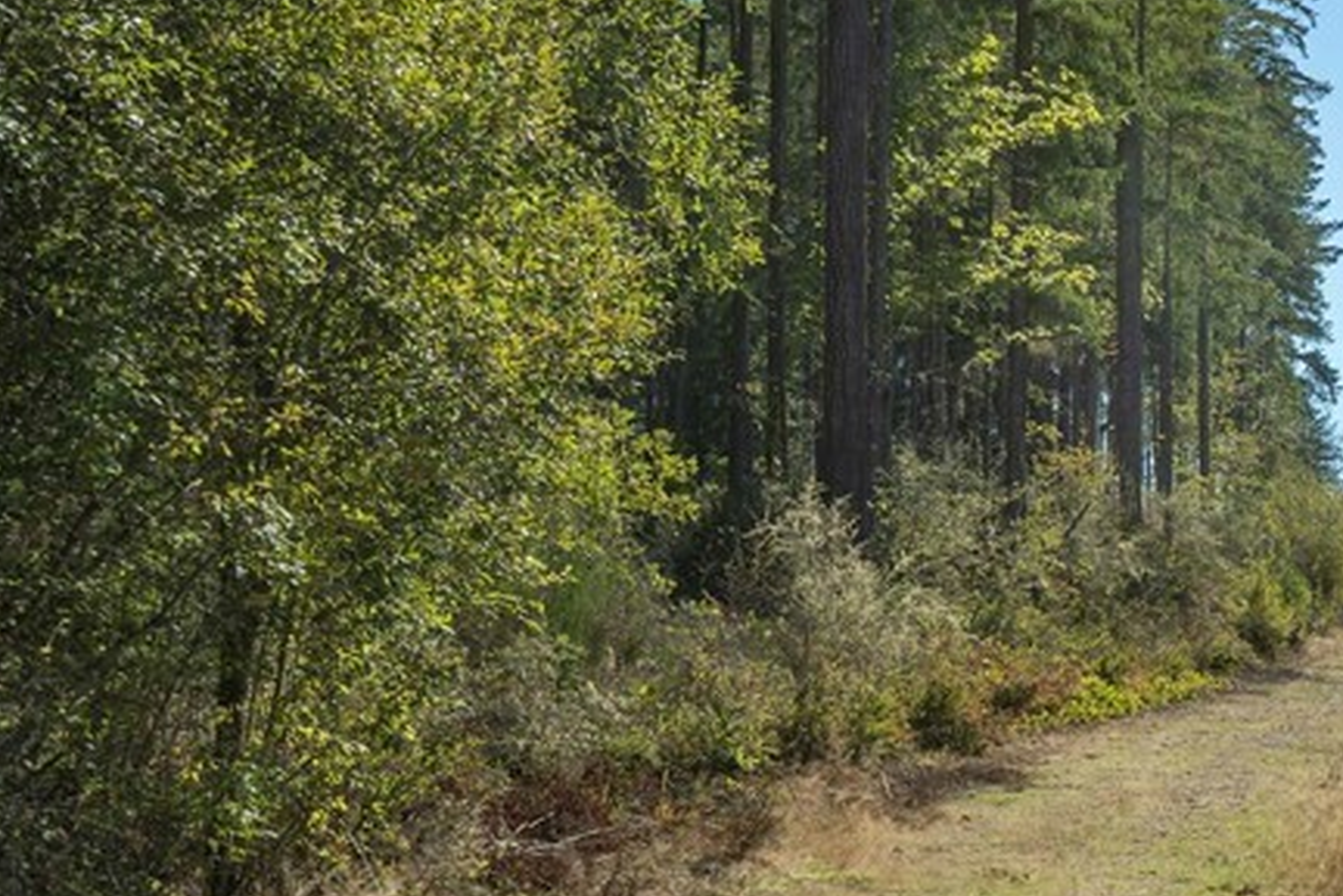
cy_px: 572
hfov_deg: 22.6
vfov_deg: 15.5
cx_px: 1163
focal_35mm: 88
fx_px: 3283
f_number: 7.1
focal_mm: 35
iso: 100
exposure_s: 1/60
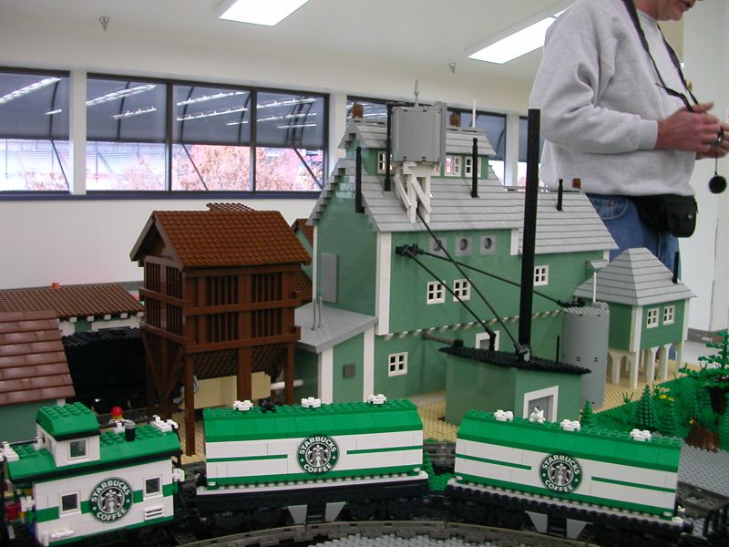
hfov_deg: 50.1
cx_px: 364
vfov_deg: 38.7
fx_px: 779
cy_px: 274
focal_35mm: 37
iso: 100
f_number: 2.7
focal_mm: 5.6
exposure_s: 1/21.6
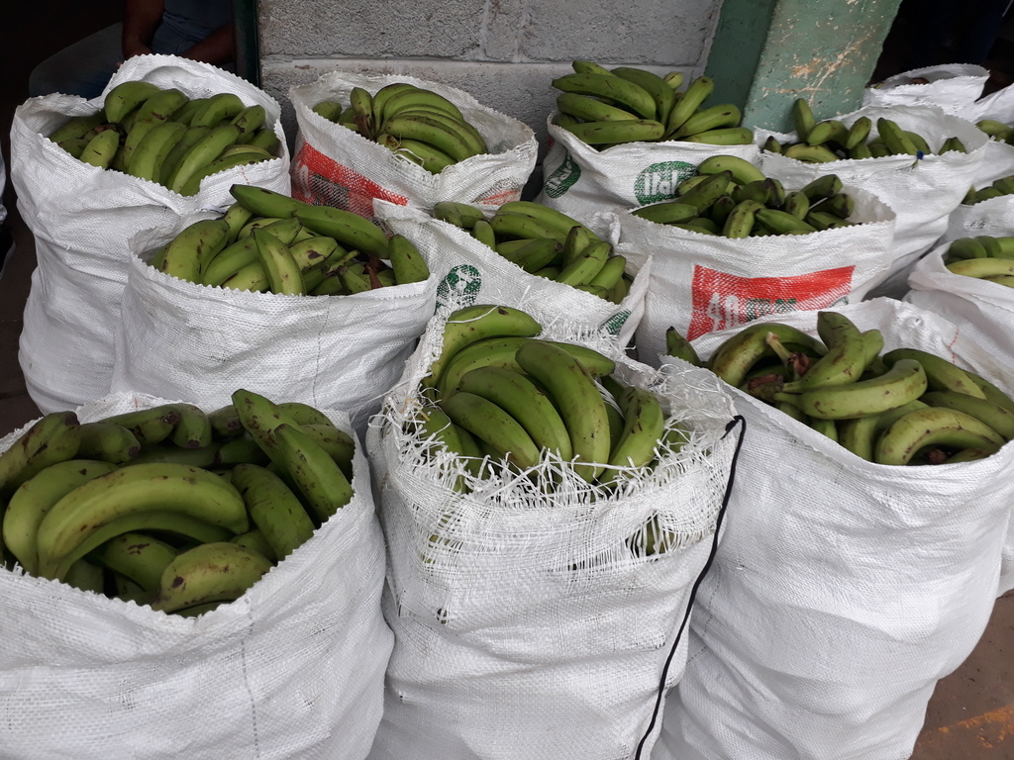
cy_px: 380
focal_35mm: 27
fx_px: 791
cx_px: 507
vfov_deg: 51.4
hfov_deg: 65.3
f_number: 1.9
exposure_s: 1/30
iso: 40
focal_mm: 3.6
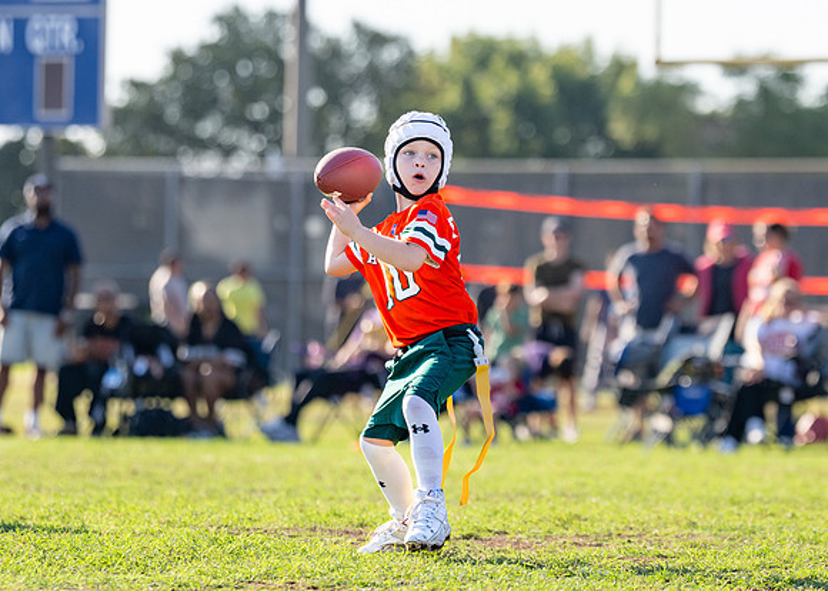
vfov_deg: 5.2
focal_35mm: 274
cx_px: 489
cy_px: 226
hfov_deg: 7.3
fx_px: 6453
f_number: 2.8
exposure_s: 1/2500
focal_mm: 142
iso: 250
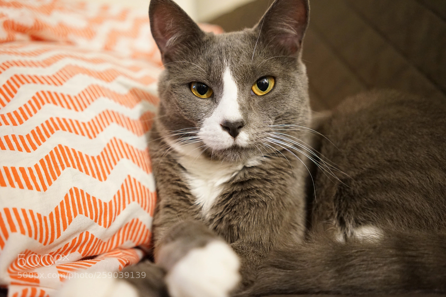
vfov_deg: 37.8
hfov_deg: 54.4
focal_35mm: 35
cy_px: 148
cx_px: 223
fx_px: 433
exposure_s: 1/20
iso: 3200
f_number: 2.8
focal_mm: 35
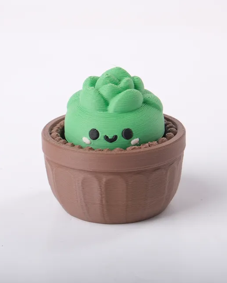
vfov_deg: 16.0
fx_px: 1008
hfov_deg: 12.8
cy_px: 143
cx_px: 132
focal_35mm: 120
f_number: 11
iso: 200
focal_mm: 55
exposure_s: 1/180
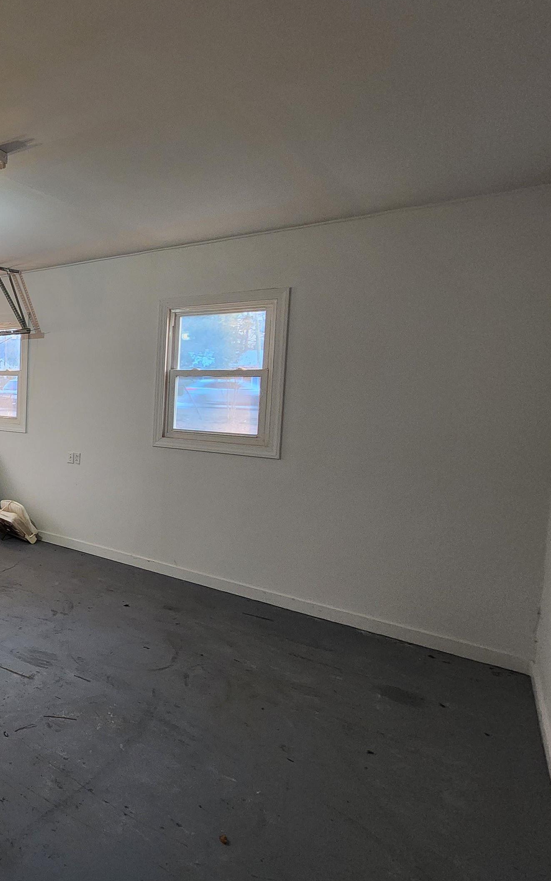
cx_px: -80
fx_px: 481
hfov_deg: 43.3
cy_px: 420
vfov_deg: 85.0
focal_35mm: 20
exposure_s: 1/30
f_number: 2.2
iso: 400
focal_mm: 2.2
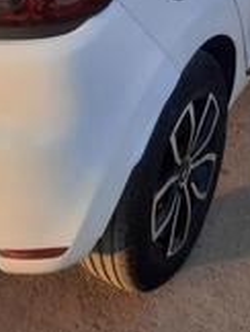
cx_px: 68
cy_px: -80
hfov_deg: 19.8
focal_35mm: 74
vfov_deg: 23.7
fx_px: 711
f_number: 2
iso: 32
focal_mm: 4.6
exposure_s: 1/189
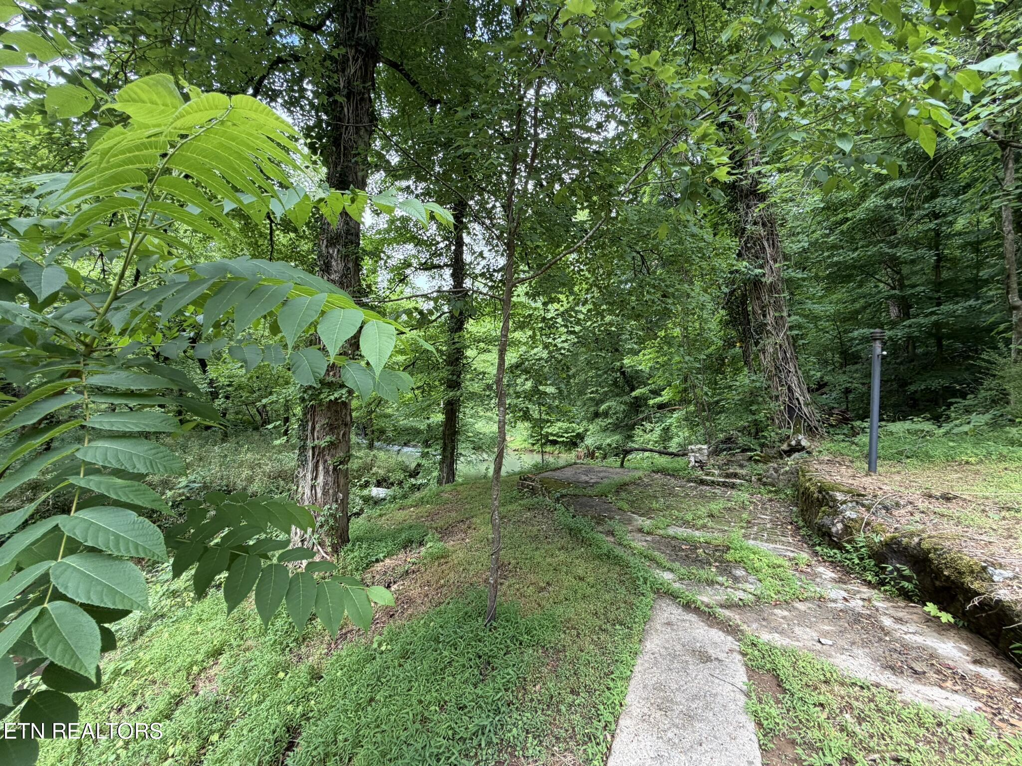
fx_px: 413
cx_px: 511
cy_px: 383
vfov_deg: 85.7
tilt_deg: +1.4
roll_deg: -1.8
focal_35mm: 14
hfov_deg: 102.1
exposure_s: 1/121
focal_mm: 2.22
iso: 80
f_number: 2.2
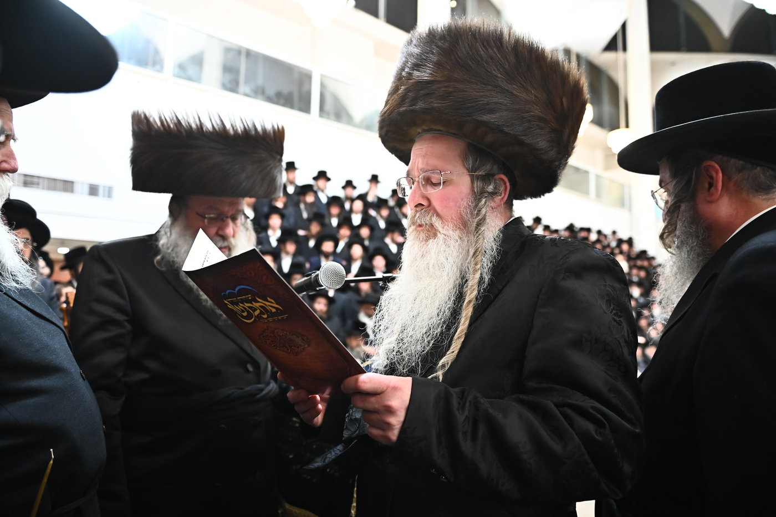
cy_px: 258
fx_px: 517
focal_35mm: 24
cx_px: 388
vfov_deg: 53.1
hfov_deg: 73.8
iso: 3200
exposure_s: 1/200
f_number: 2.8
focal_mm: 24
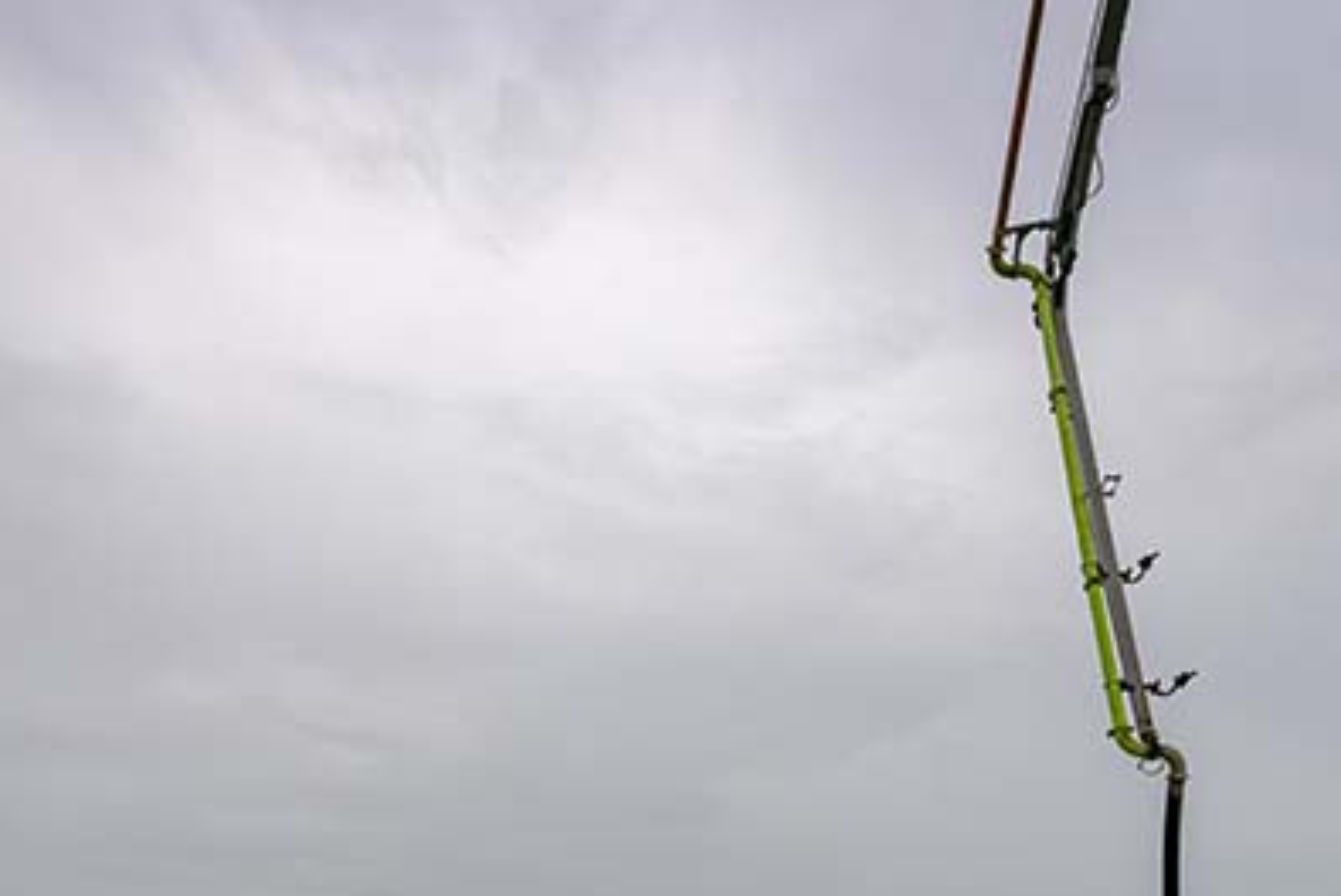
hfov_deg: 55.2
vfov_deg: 33.2
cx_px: 513
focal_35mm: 34
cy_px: 1022
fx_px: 1267
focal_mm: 14
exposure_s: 1/800
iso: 250
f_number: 9
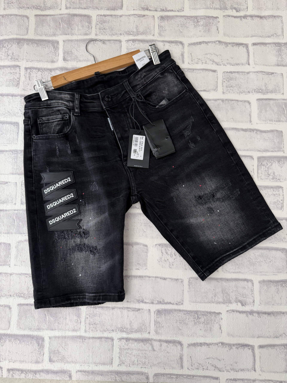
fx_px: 265
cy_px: 192
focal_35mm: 24
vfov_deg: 71.6
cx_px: 144
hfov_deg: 56.8
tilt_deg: -84.4
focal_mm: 6.76
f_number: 1.78
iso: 250
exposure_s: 1/60
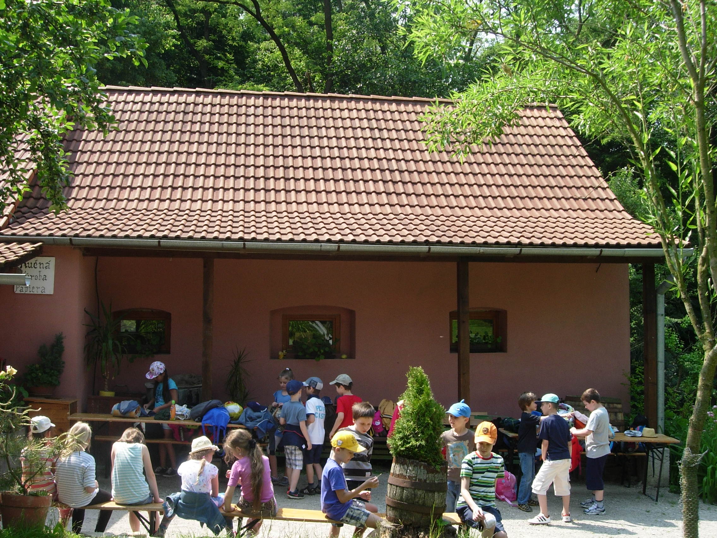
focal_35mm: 38
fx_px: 787
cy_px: 269
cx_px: 358
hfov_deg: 49.0
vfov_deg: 37.7
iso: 79
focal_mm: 7.8
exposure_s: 1/228
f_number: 4.8
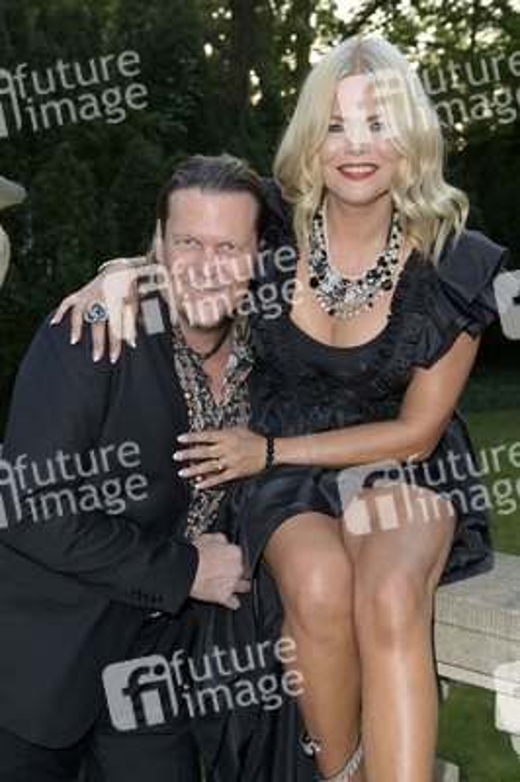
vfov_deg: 41.1
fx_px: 1042
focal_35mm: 48
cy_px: 391
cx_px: 260
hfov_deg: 28.0
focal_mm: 48
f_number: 5.6
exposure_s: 1/200
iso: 1250
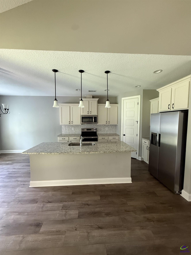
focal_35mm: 14
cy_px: 128
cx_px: 96
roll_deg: -0.6
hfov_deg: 85.7
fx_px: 103
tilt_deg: -4.2
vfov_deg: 102.1
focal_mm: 2.22
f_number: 2.2
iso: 640
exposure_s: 1/60
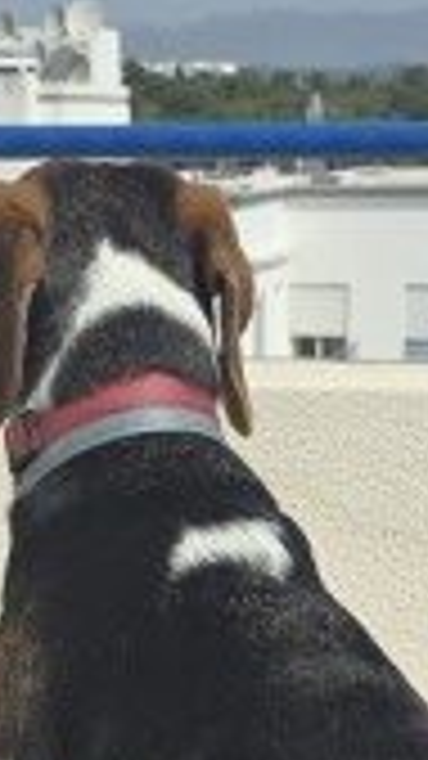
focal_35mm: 95
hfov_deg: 12.7
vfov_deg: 21.0
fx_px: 1918
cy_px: 890
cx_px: 288
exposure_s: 1/7944
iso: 64
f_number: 1.7
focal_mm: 6.3
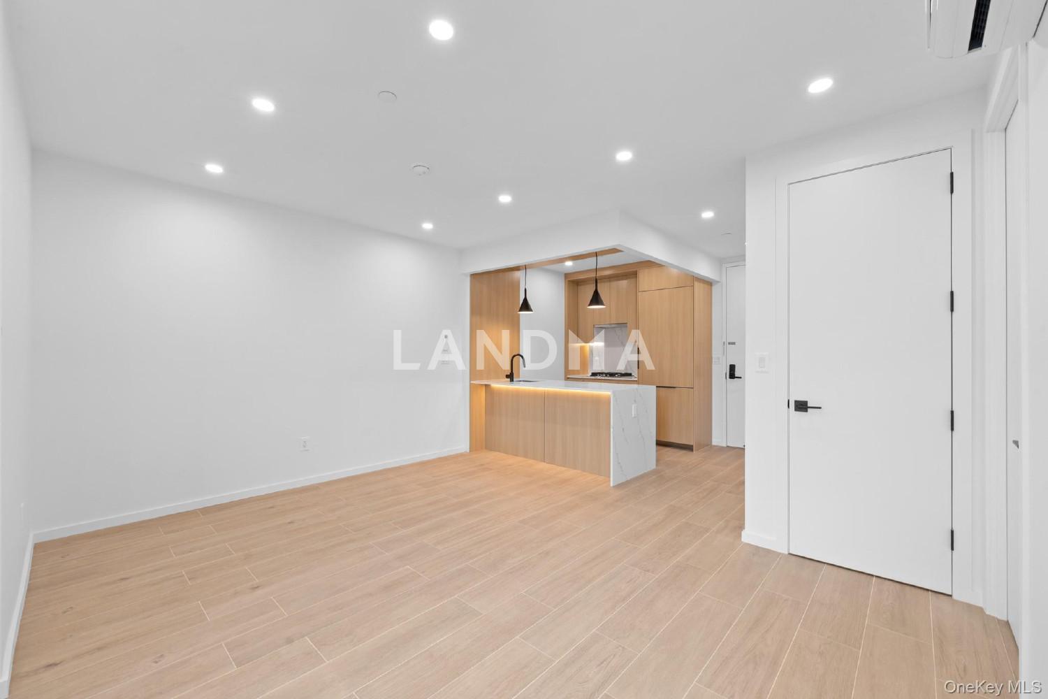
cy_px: 350
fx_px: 408
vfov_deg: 81.2
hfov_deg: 104.3
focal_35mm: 14
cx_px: 524
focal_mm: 14
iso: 400
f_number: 10
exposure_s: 1/4
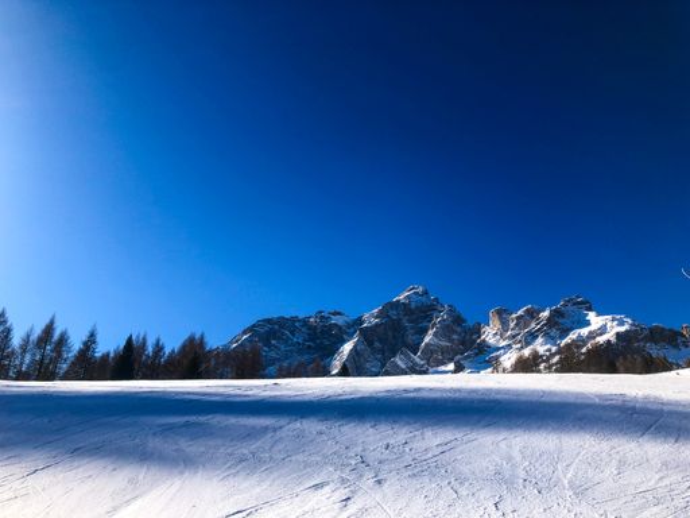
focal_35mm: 28
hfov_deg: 63.4
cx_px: 345
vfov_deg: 49.7
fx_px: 558
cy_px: 259
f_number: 1.8
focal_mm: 4
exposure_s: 1/2400
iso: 20
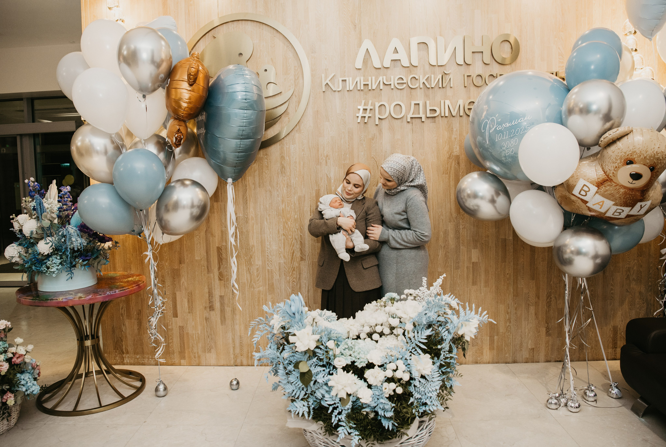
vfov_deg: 51.8
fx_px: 460
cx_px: 324
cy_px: 219
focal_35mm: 25
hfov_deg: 71.8
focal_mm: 24
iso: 640
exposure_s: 1/160
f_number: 4
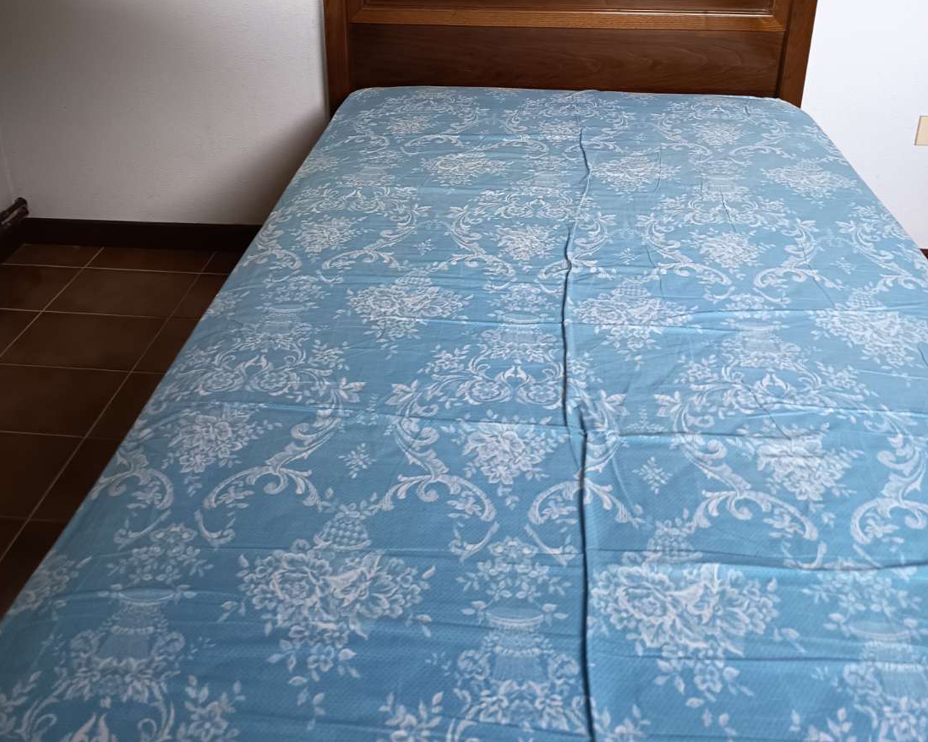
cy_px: 124
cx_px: 453
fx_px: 879
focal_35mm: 32
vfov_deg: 43.2
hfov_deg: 55.7
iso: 399
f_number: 1.7
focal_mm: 5.24
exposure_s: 1/25
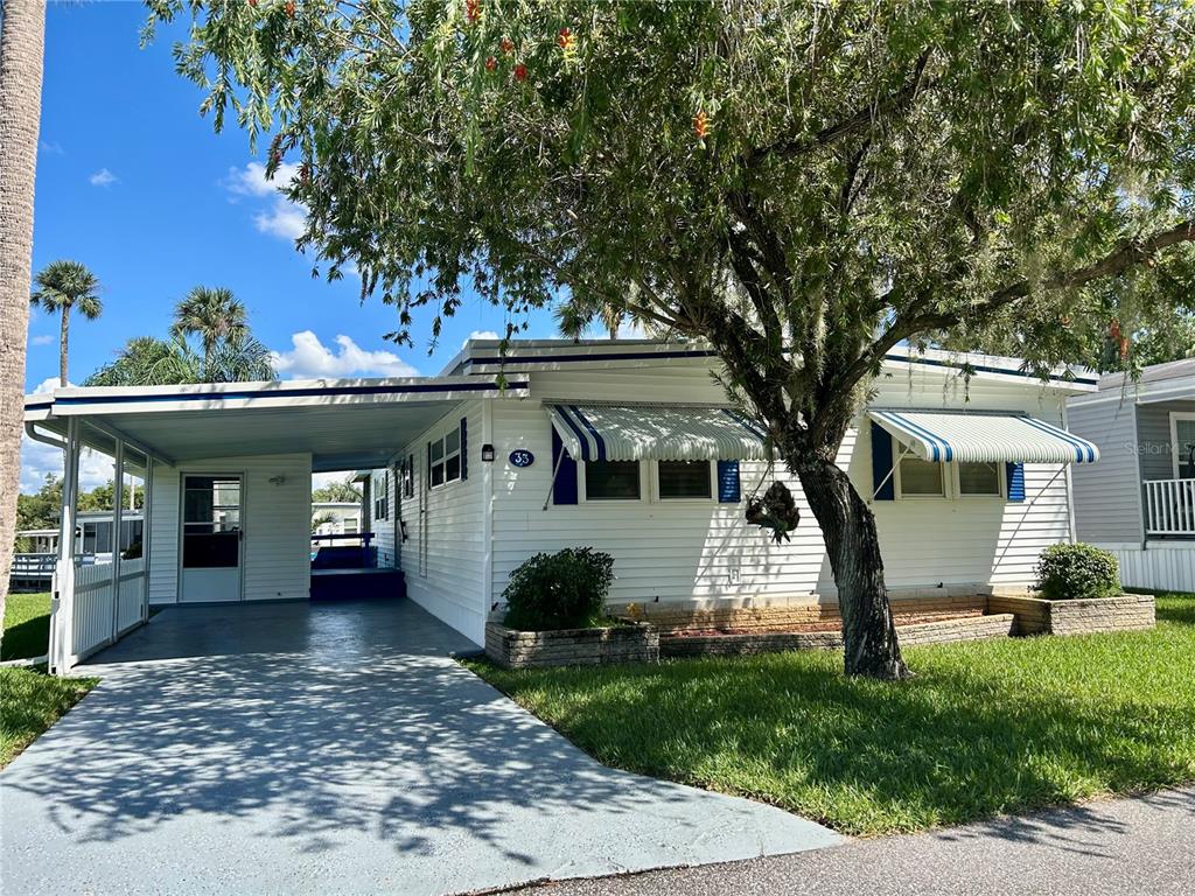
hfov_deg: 67.3
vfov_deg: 53.1
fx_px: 898
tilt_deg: +3.8
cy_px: 448
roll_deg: +3.4
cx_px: 598
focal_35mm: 26
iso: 50
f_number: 1.5
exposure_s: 1/2404
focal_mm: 5.7
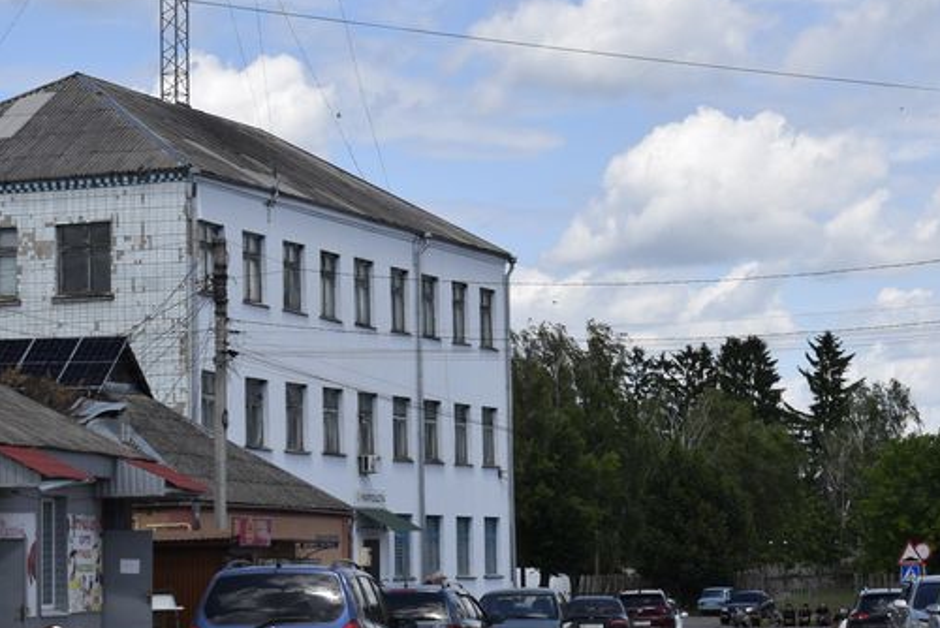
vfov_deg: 11.1
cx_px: 641
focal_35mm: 124
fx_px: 3233
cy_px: 338
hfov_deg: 16.5
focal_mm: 55
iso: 200
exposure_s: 1/400
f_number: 10
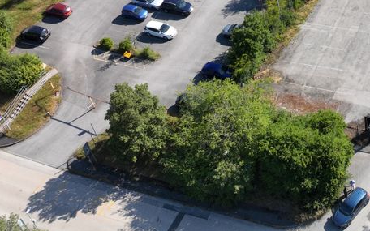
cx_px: 405
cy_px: -65
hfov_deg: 29.7
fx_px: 625
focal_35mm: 62
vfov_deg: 19.4
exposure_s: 1/2000
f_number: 2.8
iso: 190
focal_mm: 12.29
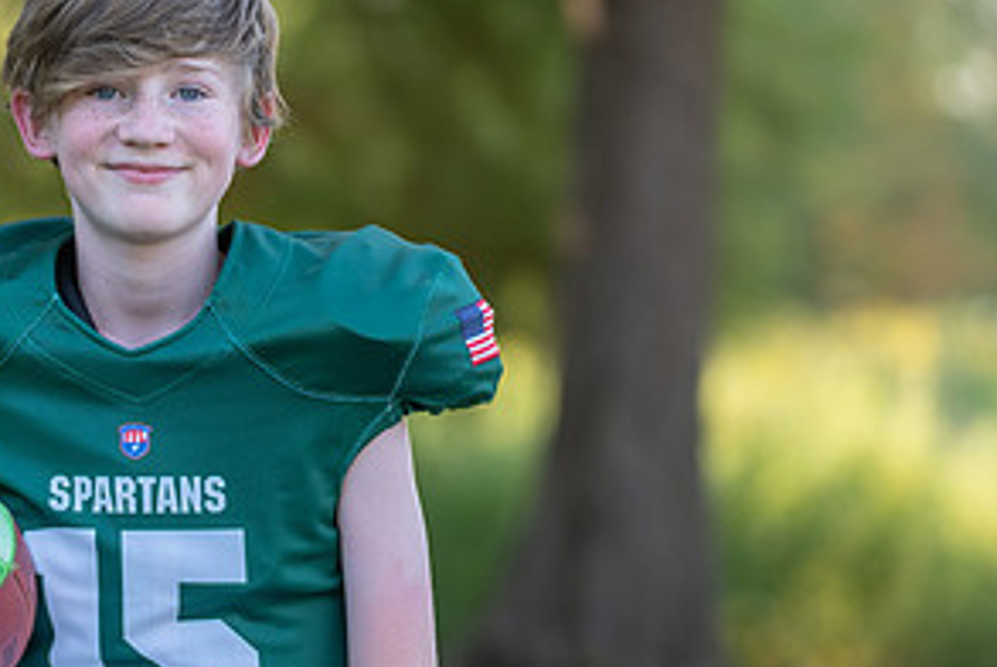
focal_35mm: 252
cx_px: 208
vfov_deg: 5.5
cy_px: 387
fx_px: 6986
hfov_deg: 8.1
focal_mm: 120
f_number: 2.8
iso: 125
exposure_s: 1/320
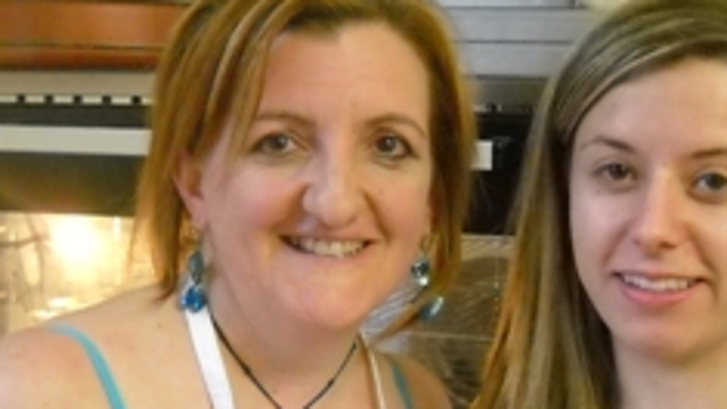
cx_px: 480
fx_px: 1638
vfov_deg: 14.1
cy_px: 328
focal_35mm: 85
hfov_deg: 24.9
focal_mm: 6.72
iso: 800
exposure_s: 1/33
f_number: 3.1
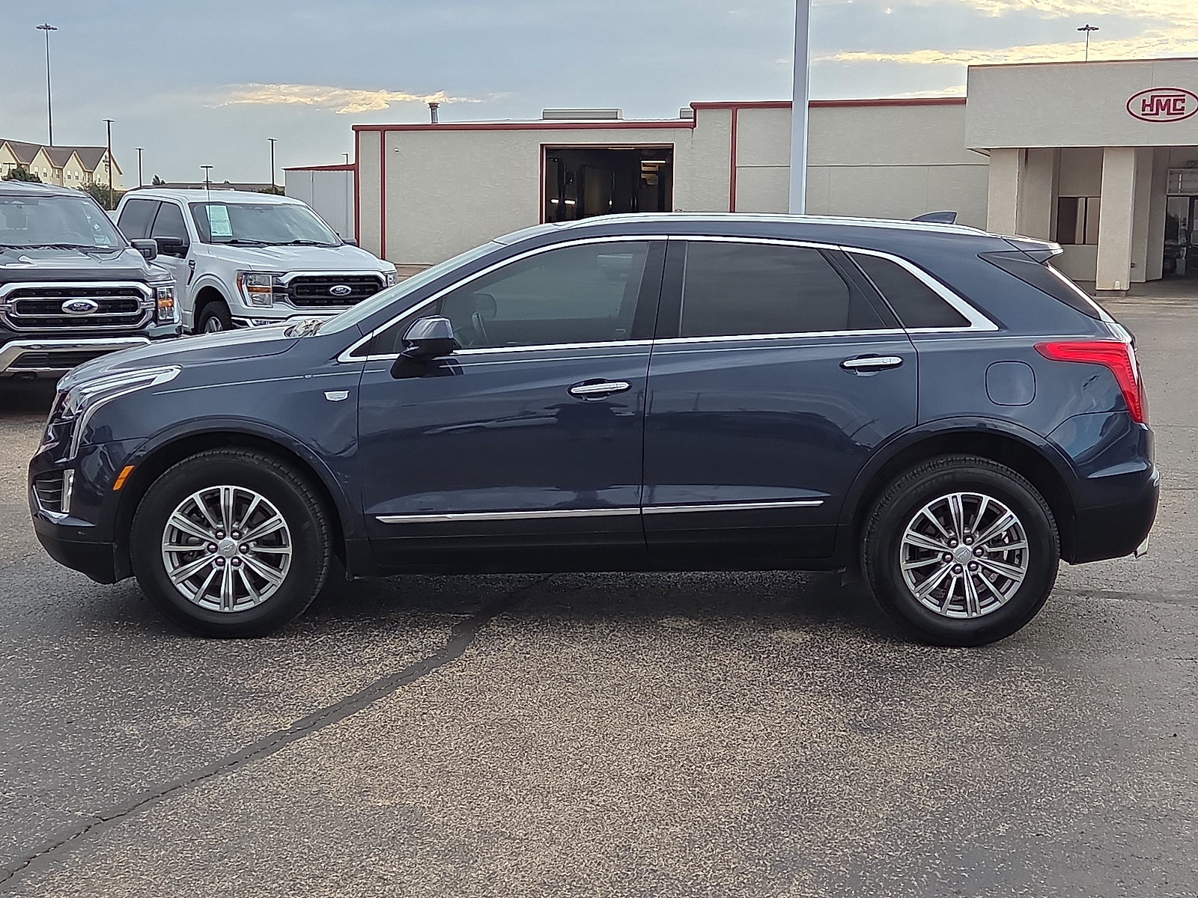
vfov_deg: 30.9
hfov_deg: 40.4
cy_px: 449
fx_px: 1627
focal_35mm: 47
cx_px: 599
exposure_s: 1/526
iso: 25
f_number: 1.8
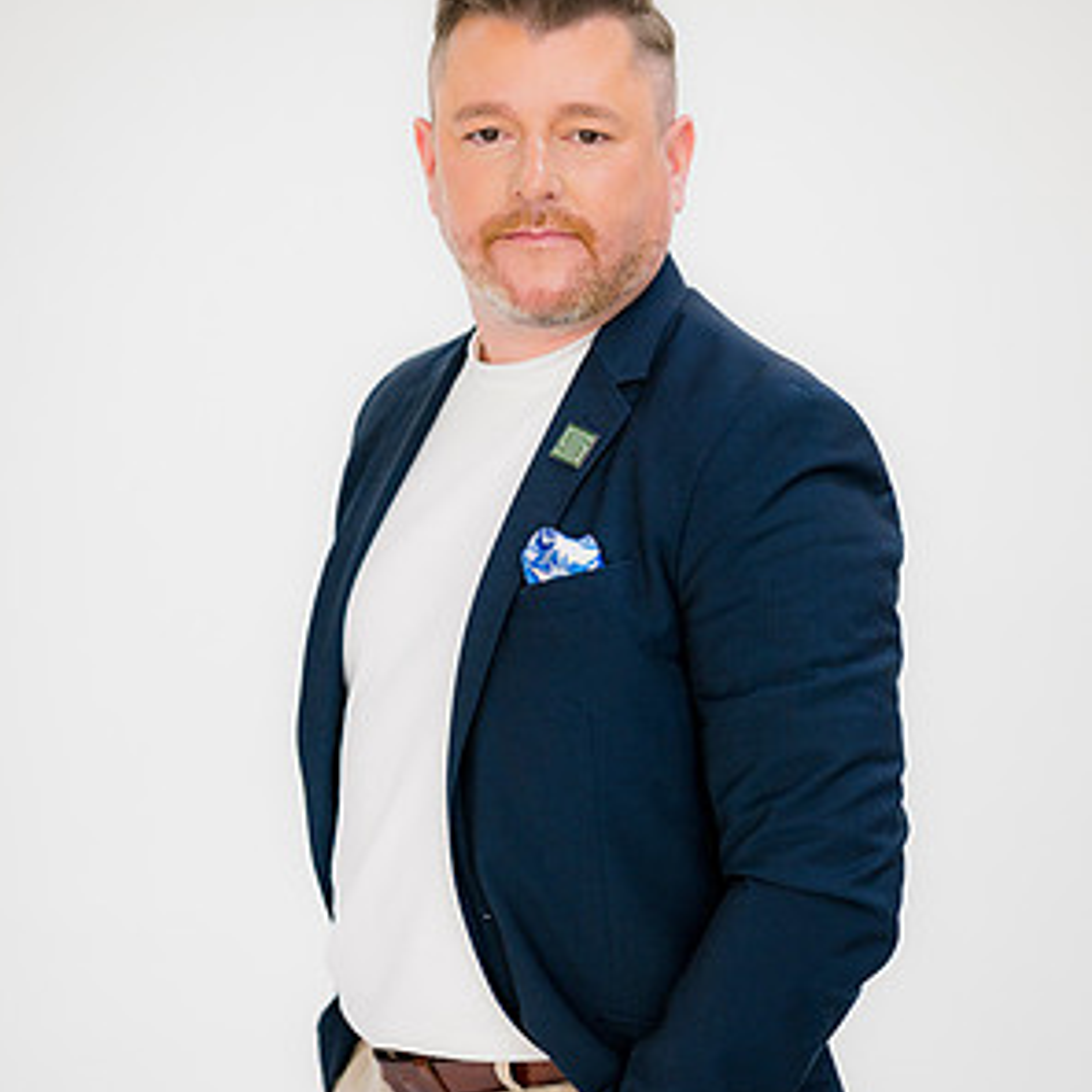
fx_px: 3926
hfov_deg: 15.8
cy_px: 583
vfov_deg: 15.8
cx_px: 542
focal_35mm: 110
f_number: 2.2
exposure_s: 1/125
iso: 200
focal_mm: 85
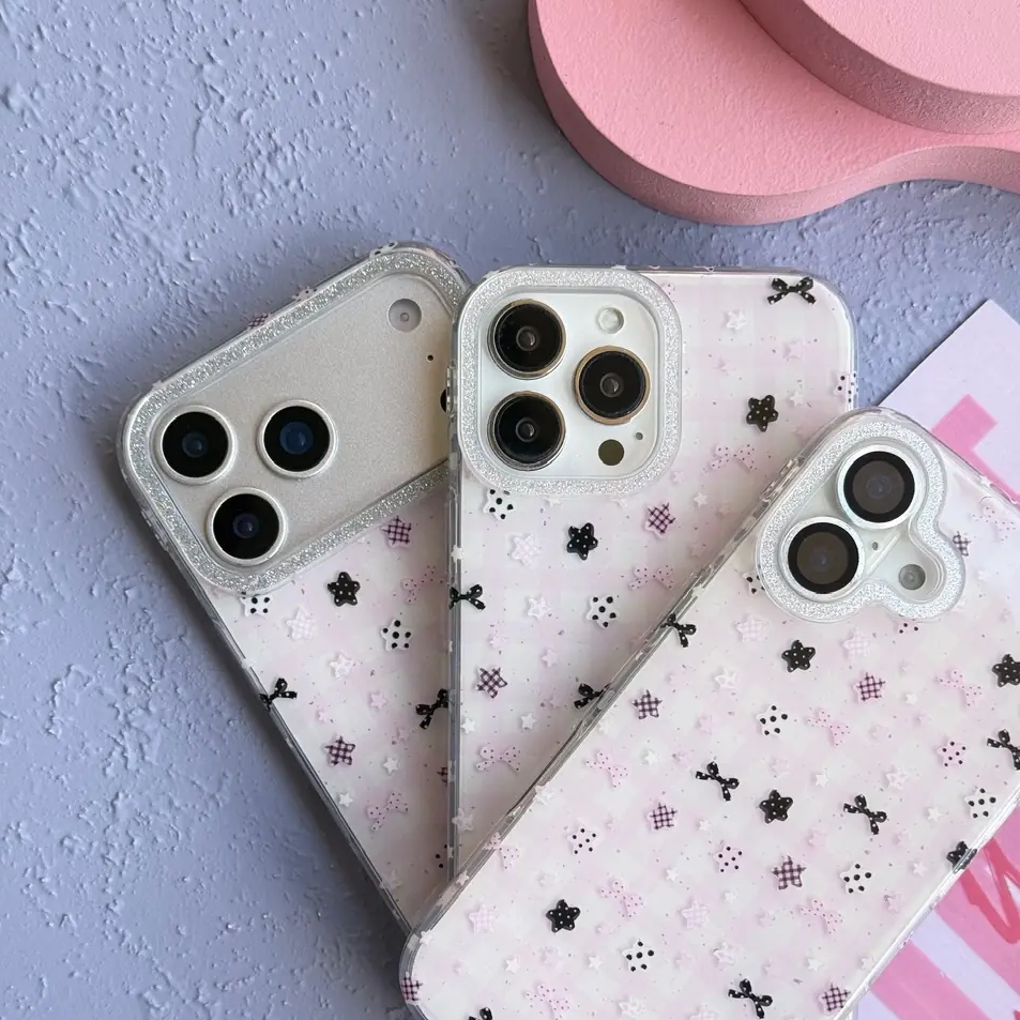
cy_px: 629
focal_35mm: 57
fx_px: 1900
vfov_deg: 29.9
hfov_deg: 30.0
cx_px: 507
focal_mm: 6.76
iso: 64
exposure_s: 1/407
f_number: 1.78
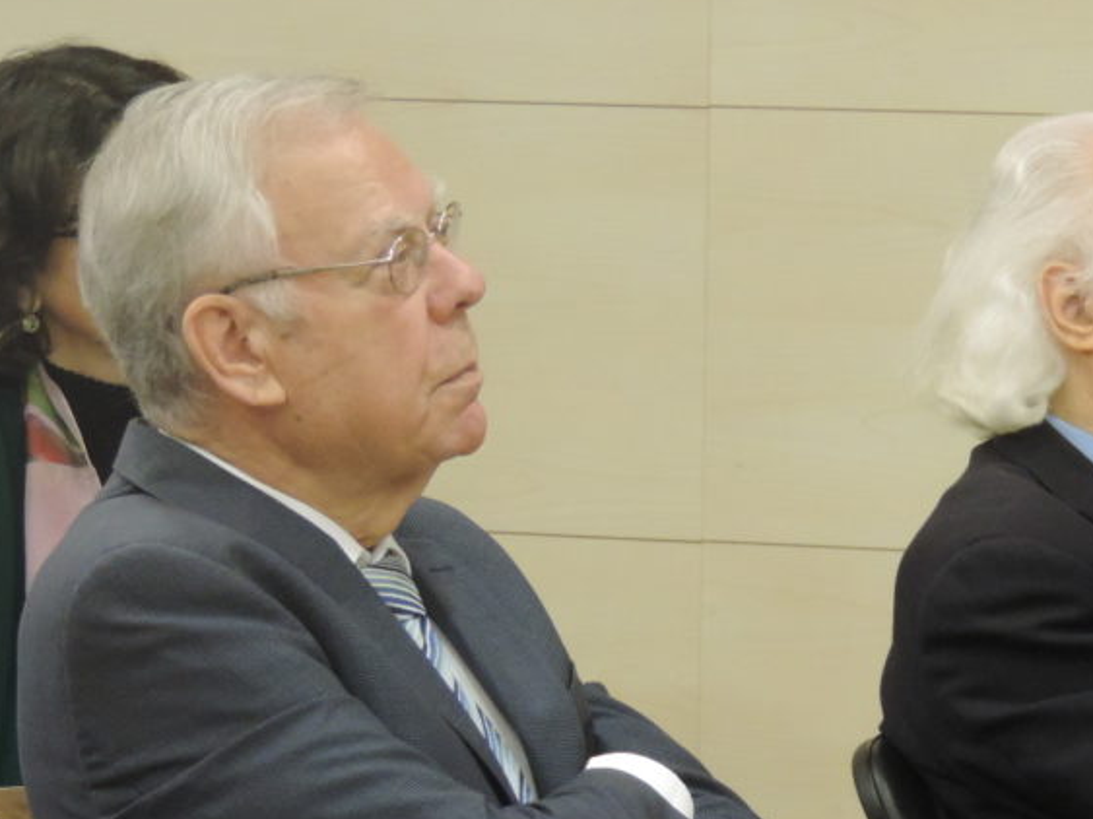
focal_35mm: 282
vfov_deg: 5.3
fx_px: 8902
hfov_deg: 7.0
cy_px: 670
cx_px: 701
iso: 800
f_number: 4.4
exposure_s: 1/20
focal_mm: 27.6
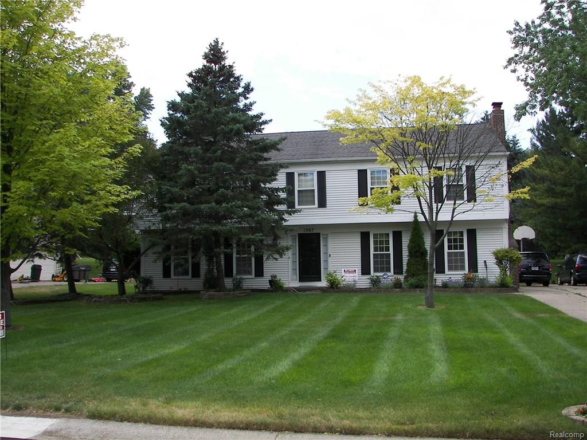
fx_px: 610
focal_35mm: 36
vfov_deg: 39.7
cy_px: 220
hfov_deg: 51.4
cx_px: 294
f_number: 2.8
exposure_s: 1/400
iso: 50
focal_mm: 6
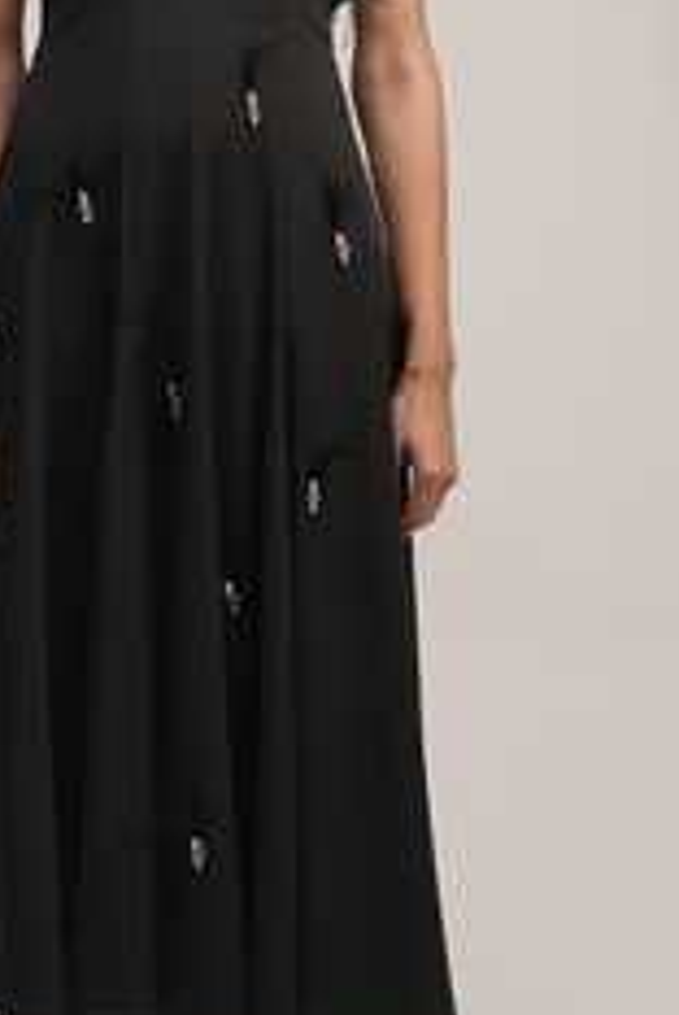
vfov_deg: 18.9
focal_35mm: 108
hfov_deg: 12.7
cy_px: 390
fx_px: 3046
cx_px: 187
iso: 800
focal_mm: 48
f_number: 4.5
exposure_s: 1/160
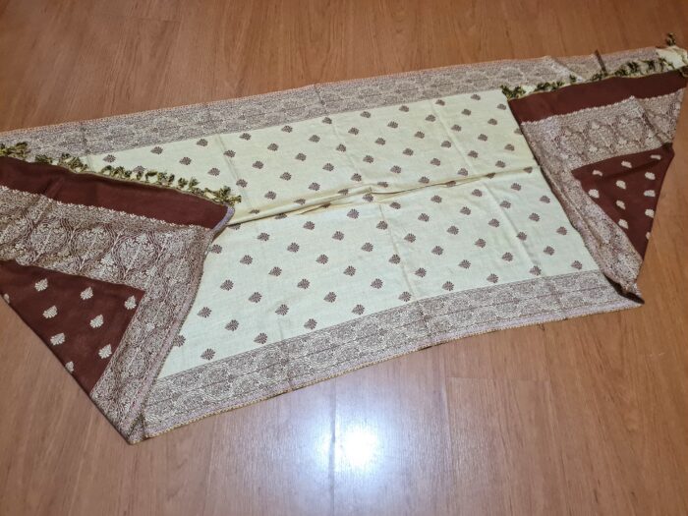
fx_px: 517
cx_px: 344
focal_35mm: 26
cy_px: 258
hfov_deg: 67.3
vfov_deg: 53.1
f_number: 1.8
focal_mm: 5.4
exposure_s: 1/40
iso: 500
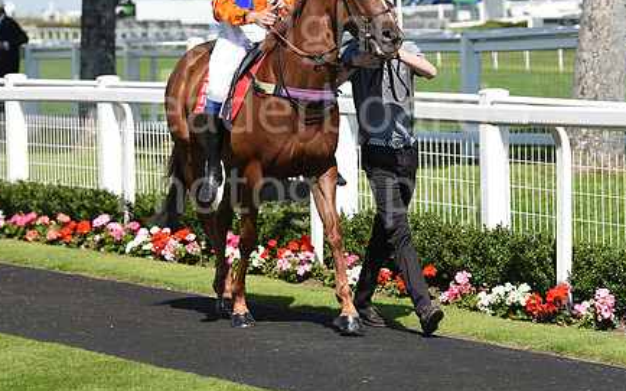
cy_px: 122
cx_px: 304
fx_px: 3019
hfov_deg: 11.8
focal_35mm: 177
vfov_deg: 7.4
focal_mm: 130
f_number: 5
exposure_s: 1/2500
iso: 400
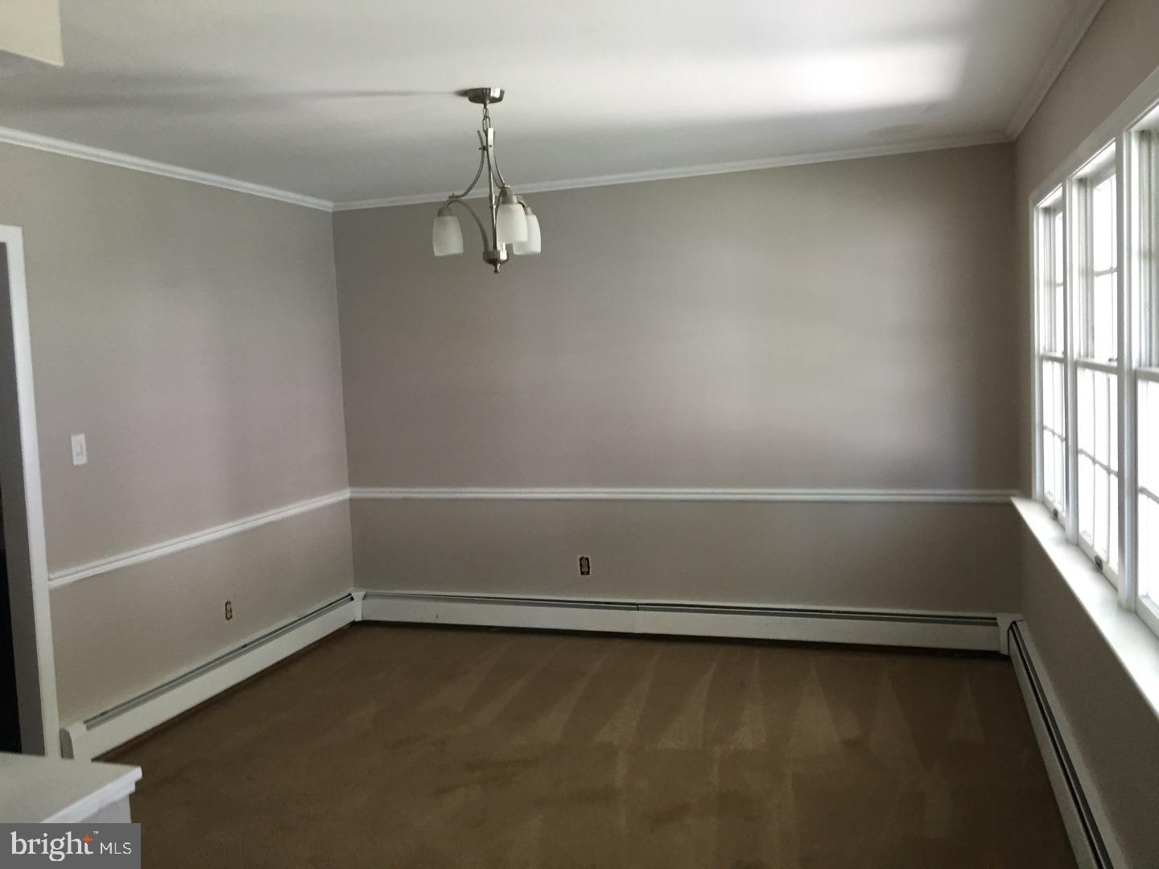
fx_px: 971
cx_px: 580
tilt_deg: -4.3
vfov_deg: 48.2
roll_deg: +2.1
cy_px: 434
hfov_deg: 61.7
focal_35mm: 29
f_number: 2.2
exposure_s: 1/30
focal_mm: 4.15
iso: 50
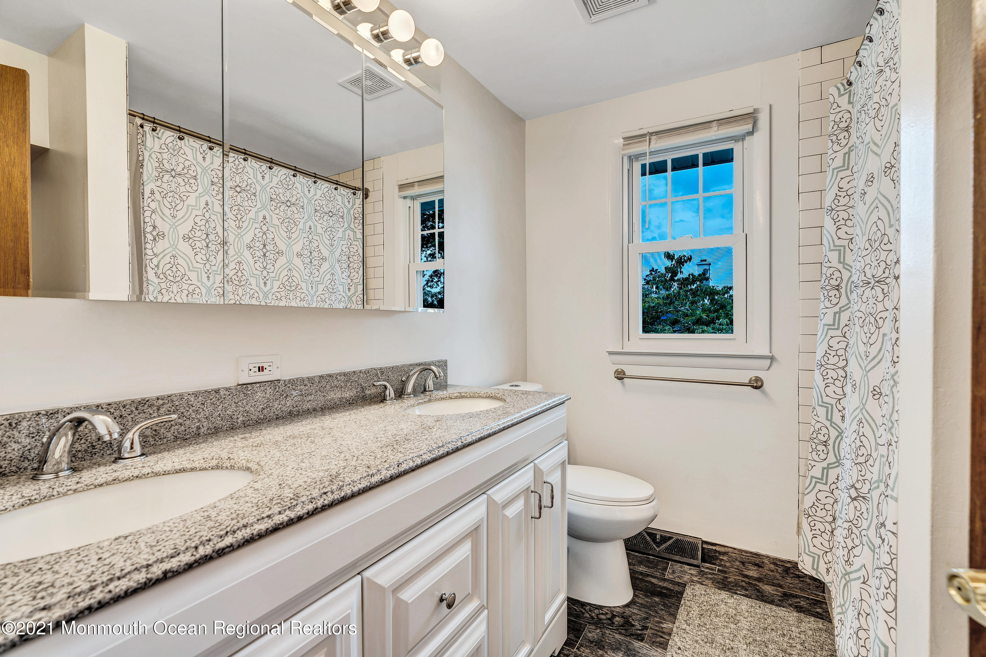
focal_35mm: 16
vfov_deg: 73.7
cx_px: 493
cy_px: 328
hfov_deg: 96.7
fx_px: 438
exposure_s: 1/4
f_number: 8
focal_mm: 16
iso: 100
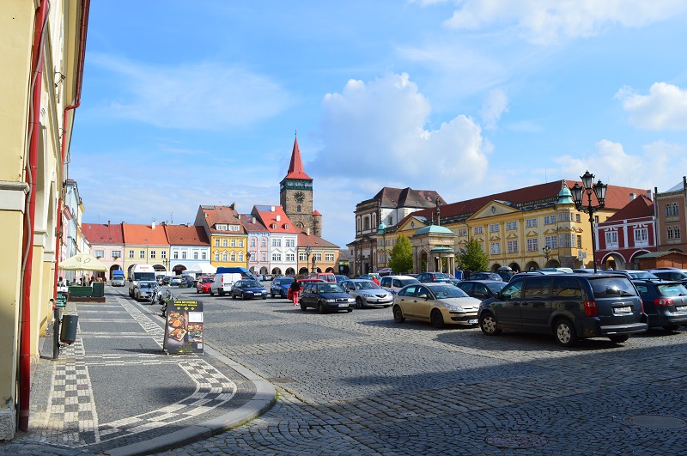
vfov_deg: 43.5
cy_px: 228
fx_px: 572
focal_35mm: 30
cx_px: 344
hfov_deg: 62.0
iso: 400
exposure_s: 1/500
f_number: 11
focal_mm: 20
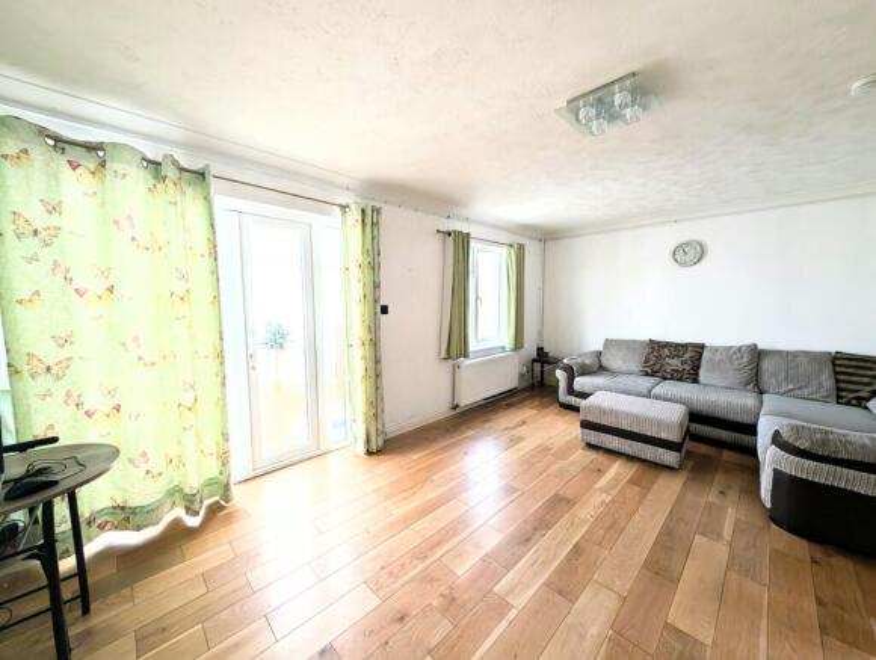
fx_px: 304
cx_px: 438
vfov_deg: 94.7
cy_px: 330
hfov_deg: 110.4
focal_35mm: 12
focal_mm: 2.23
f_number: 1.95
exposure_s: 1/23.8
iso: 84
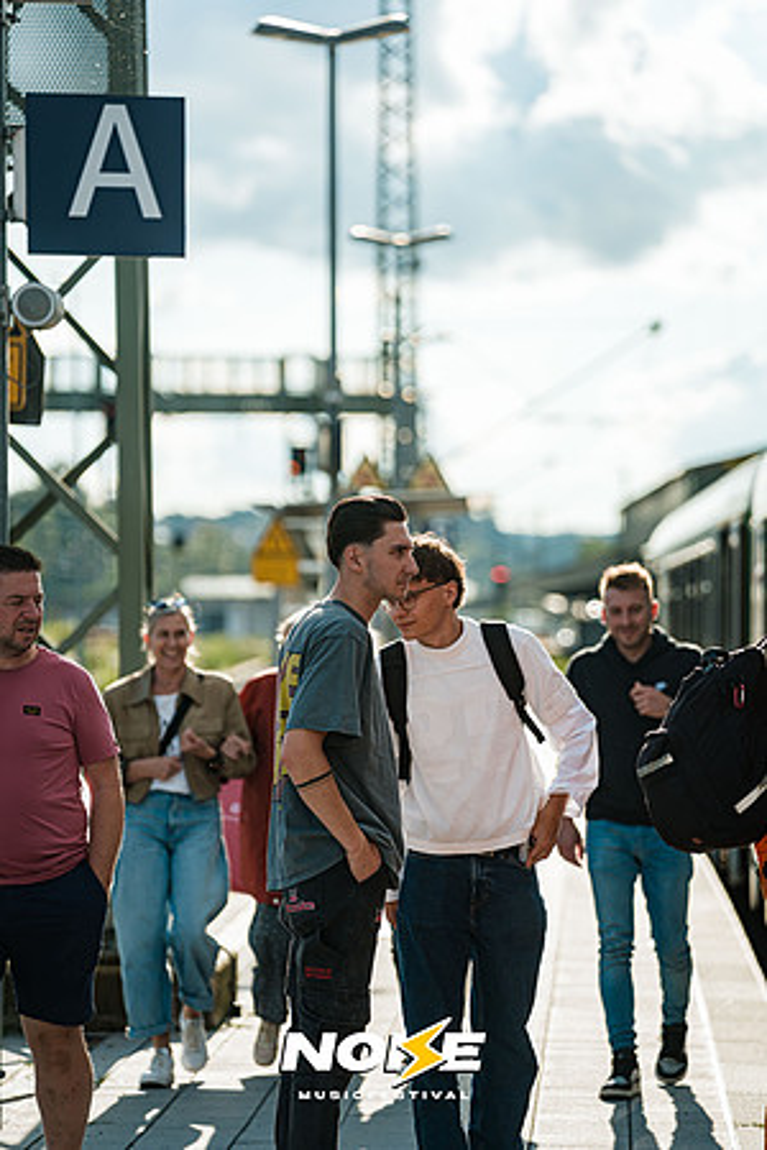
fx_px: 4793
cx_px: 384
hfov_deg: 9.1
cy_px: 575
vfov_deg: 13.7
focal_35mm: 150
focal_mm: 150
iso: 100
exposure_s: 1/2000
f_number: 2.8
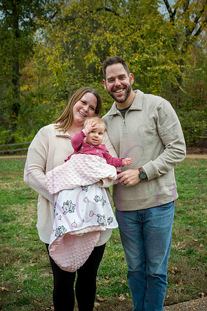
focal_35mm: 43
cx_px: 104
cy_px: 156
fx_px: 371
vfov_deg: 45.4
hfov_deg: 31.2
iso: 400
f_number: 5.6
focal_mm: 43
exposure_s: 1/500
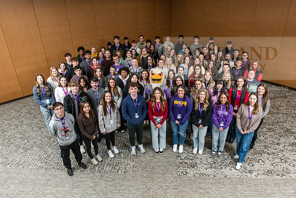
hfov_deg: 73.7
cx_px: 148
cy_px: 99
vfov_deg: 53.2
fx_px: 197
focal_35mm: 24
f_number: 10
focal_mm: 24
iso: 2000
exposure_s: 1/160
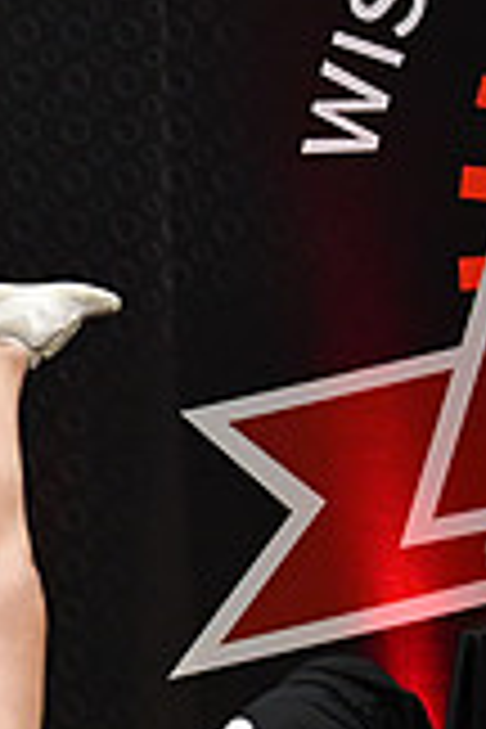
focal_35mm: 510
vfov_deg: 4.0
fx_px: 10327
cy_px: 682
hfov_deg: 2.7
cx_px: -806
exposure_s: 1/800
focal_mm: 95
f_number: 2.8
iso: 4000
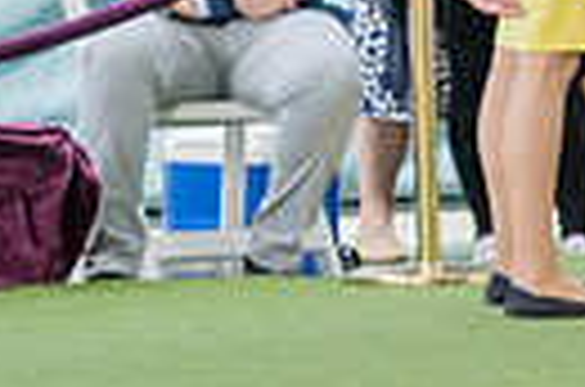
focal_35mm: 417
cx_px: 837
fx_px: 6760
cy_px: -56
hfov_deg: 4.9
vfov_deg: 3.3
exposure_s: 1/1000
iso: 2500
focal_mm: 91
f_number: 5
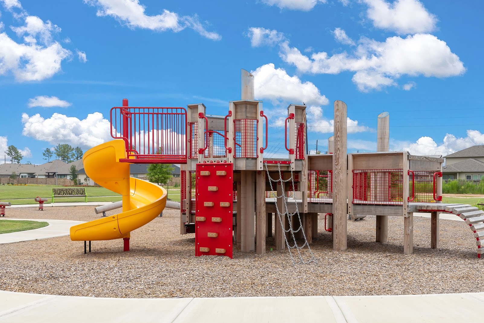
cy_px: 197
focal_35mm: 38
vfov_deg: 34.9
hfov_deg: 50.4
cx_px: 289
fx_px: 511
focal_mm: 28
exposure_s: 1/1250
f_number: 8
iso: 320
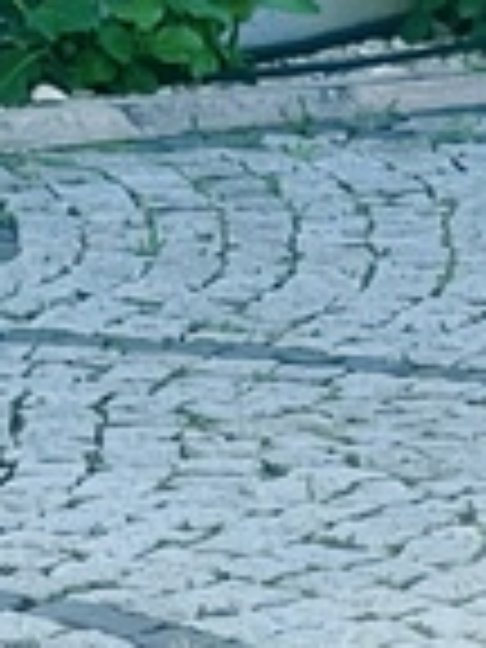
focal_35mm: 410
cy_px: -1354
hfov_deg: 3.5
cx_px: -999
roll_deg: +2.4
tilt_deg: +5.5
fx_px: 7675
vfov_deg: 4.6
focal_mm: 7.5
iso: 20
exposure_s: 1/272
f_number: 2.2
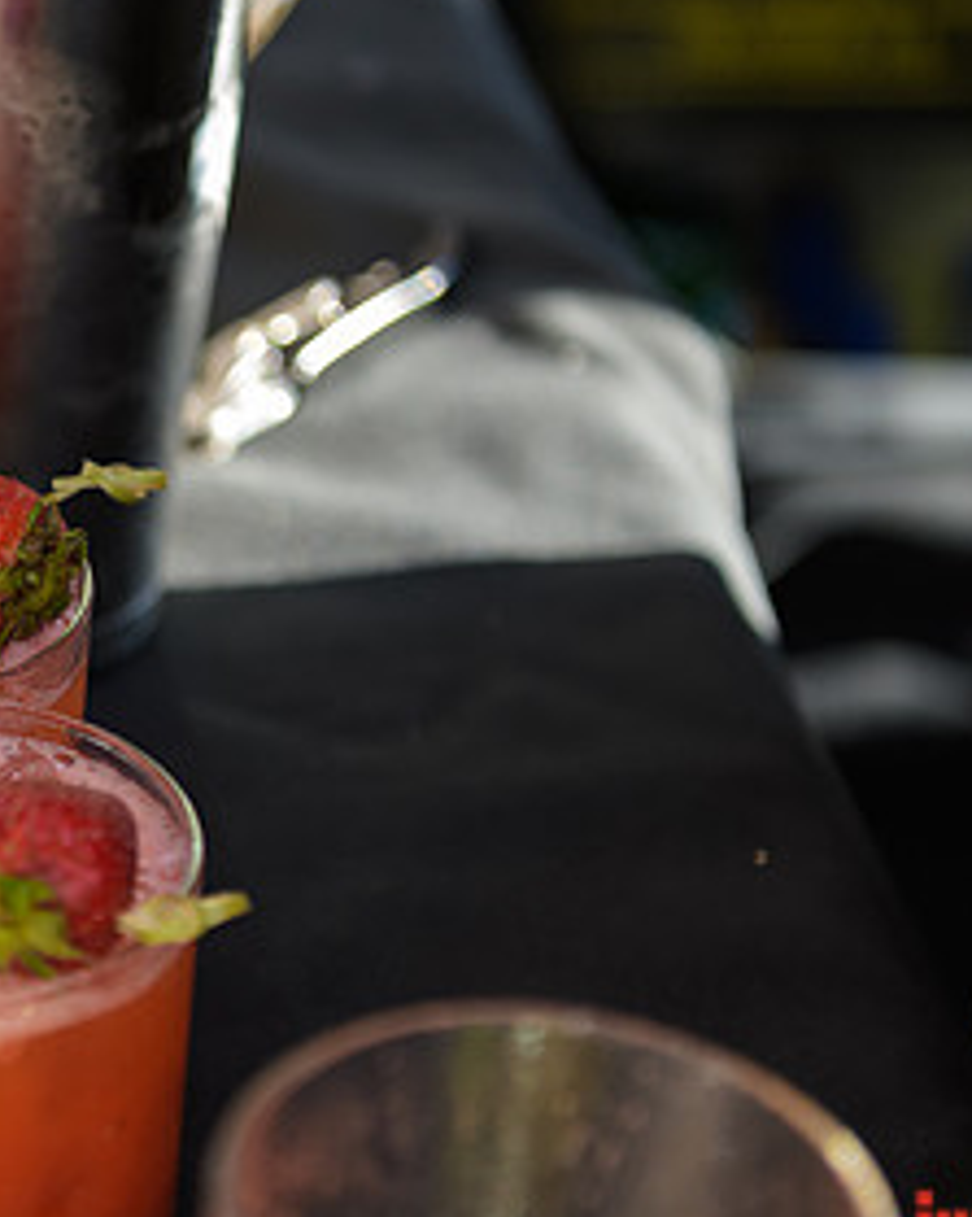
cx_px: -39
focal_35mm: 129
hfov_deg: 11.8
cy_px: 574
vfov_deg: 14.9
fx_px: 4641
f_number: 3.2
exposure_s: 1/125
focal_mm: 66
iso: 400
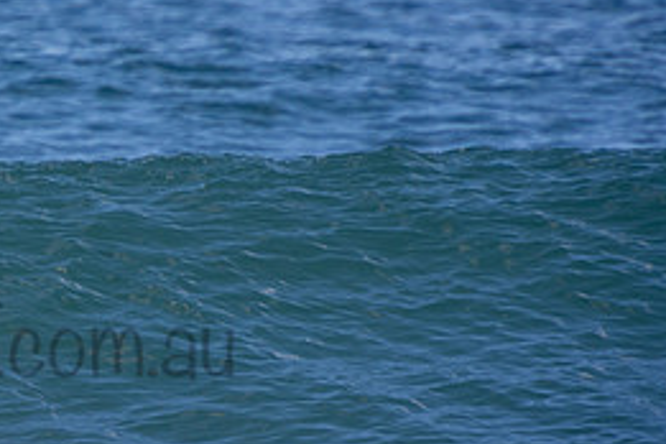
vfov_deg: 1.1
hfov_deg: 1.6
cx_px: -36
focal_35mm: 1268
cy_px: 318
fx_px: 23456
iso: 400
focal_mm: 380
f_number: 5.6
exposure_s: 1/1250
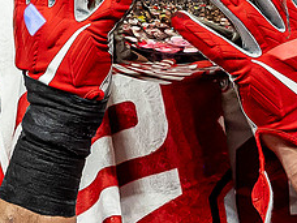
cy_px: -71
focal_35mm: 1530
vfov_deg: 1.0
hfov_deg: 1.3
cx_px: 155
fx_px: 13127
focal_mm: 125
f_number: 3.5
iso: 800
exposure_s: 1/320
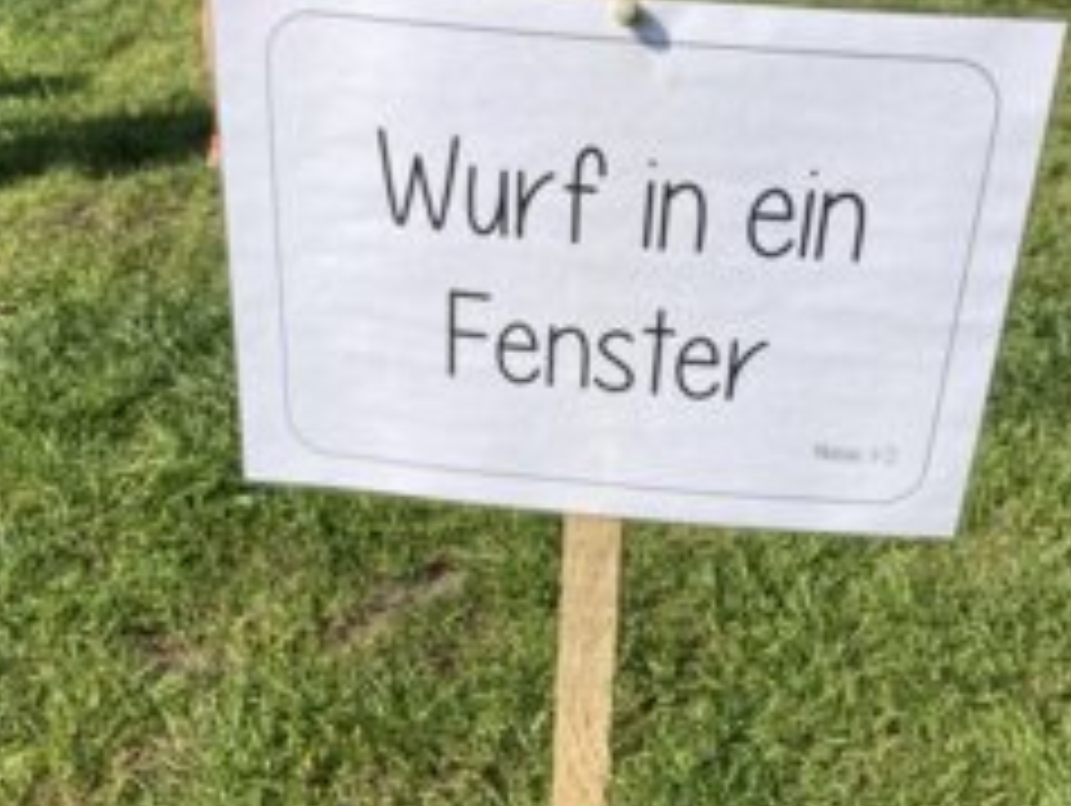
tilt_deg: -29.7
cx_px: 554
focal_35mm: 47
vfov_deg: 30.8
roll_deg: -0.7
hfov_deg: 40.4
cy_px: 486
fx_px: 1456
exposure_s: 1/2558
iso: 20
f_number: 1.8
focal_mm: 3.99
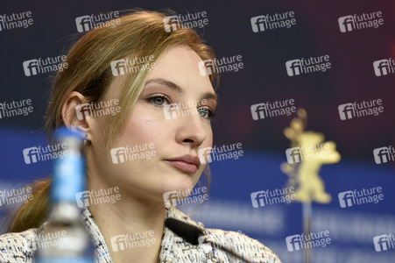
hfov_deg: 8.6
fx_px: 2631
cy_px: 132
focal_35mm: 240
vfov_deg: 5.7
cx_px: 198
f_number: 3.2
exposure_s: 1/400
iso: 640
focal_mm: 160
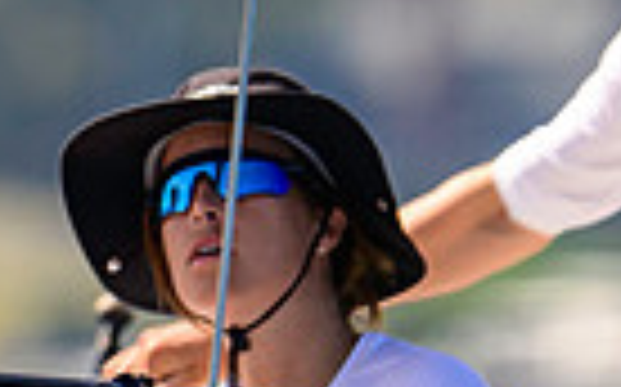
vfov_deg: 0.5
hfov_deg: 0.8
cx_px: -292
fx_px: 43528
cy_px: -270
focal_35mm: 2574
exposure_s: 1/1250
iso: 250
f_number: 4.5
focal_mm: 400
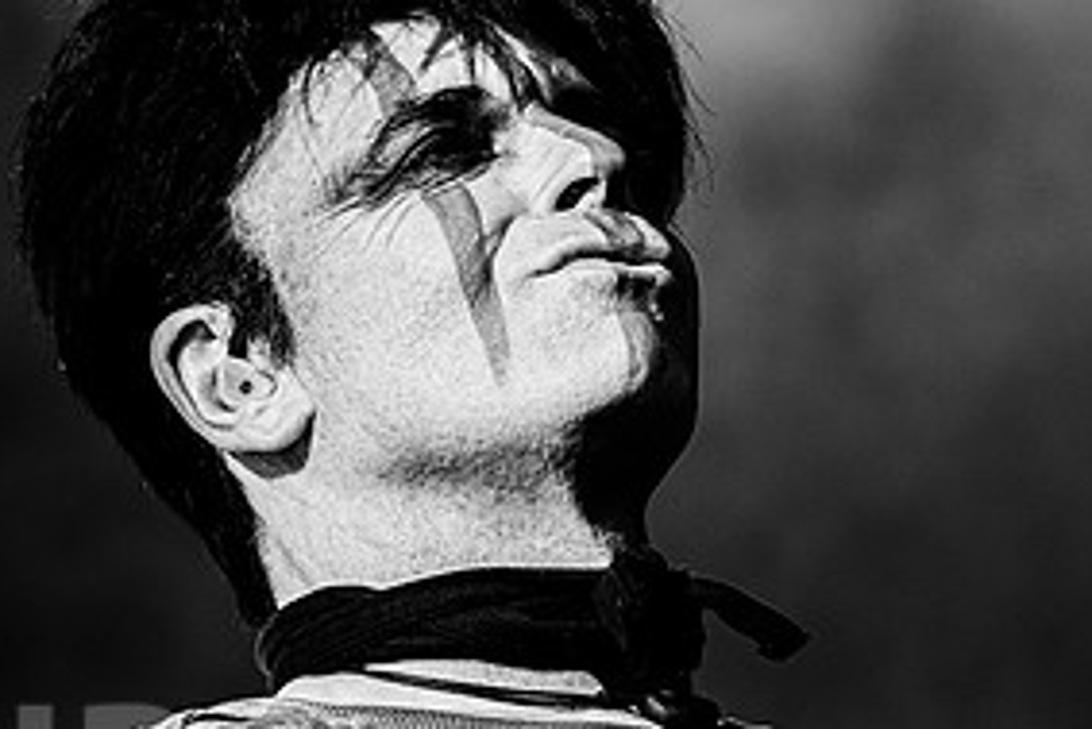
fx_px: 11562
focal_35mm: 381
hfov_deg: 5.4
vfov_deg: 3.6
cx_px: 539
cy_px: 243
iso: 800
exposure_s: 1/1000
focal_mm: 160
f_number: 5.6
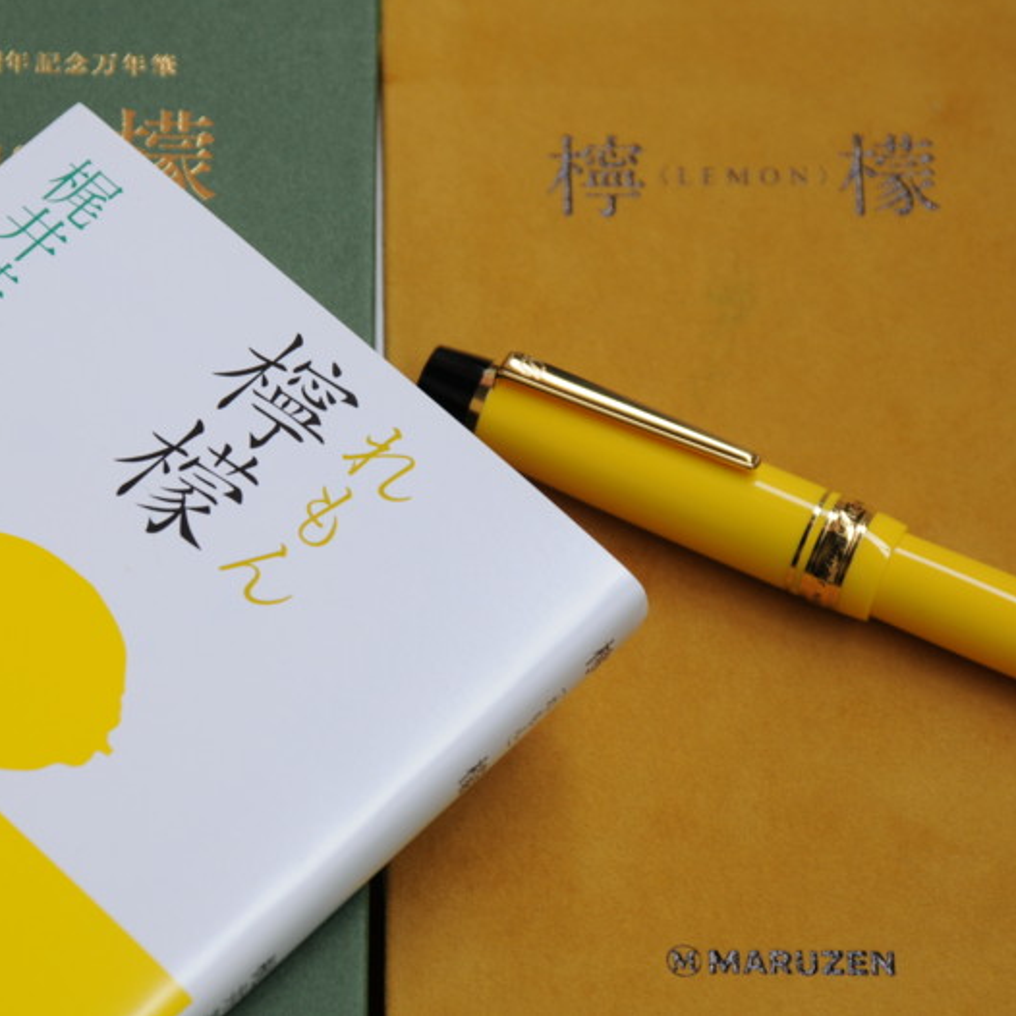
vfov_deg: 10.6
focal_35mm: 165
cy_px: 505
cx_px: 369
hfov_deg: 10.6
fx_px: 5467
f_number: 7.1
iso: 200
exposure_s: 1/200
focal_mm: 85
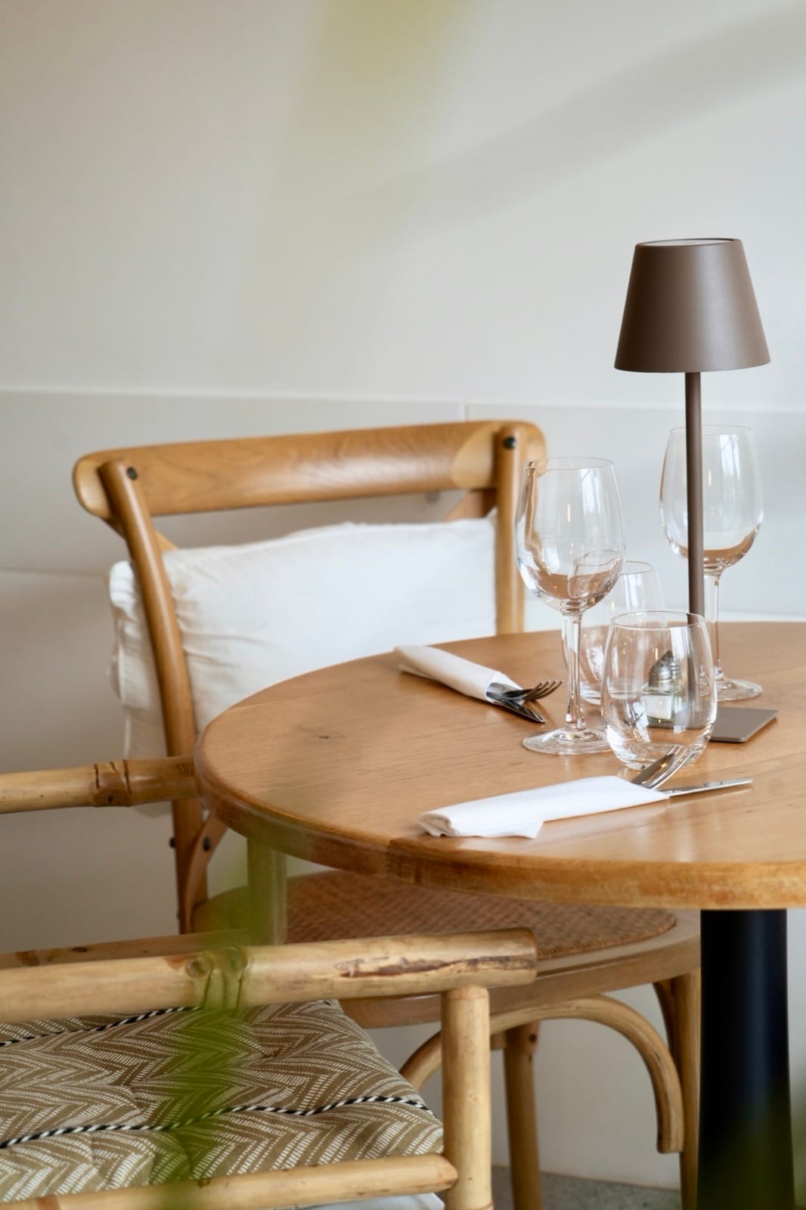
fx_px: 2620
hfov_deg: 17.5
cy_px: 605
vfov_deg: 26.0
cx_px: 403
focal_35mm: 78
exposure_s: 1/160
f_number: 5.6
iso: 800
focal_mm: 78
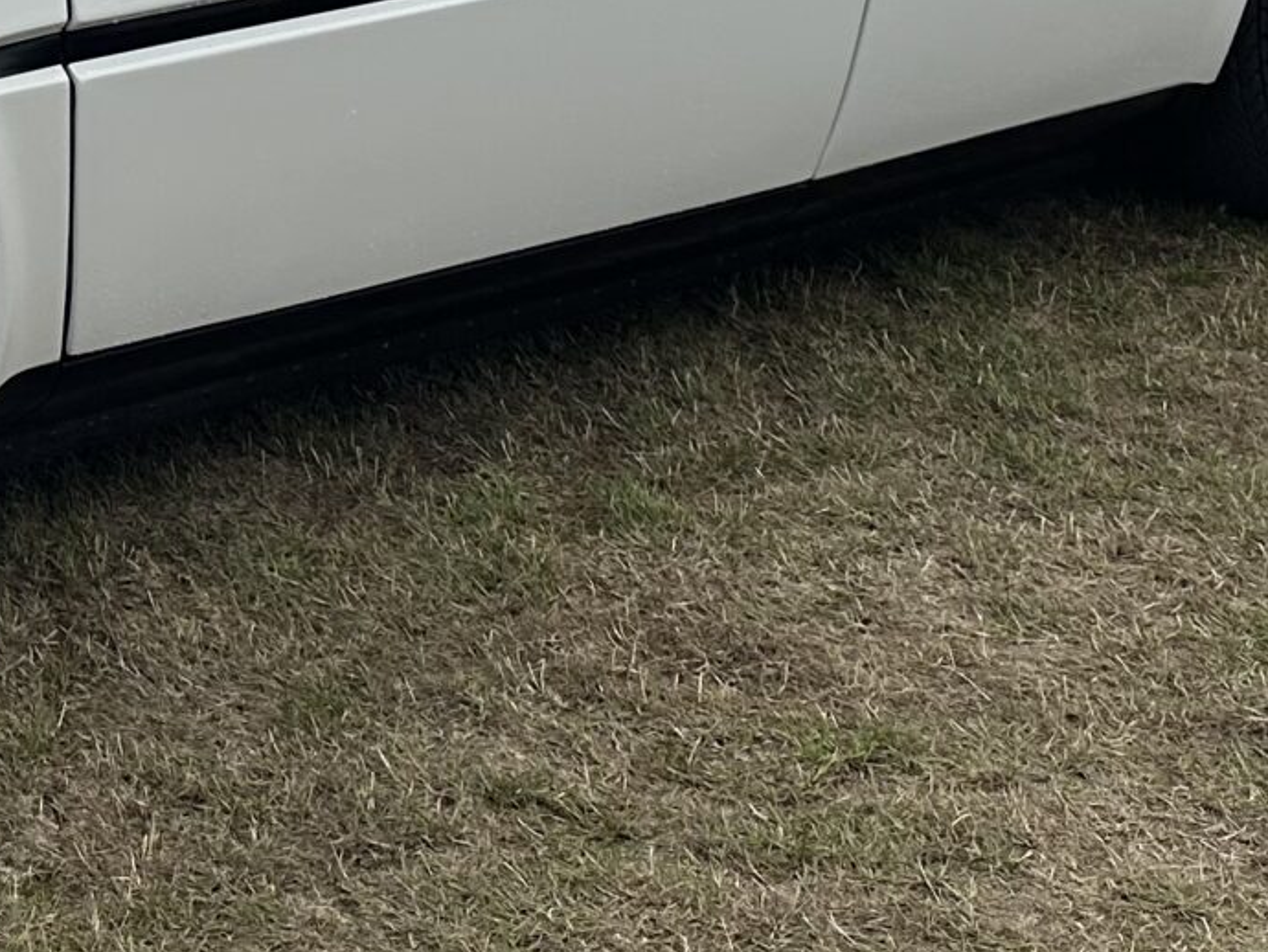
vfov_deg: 15.3
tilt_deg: -3.5
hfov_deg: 20.7
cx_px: -200
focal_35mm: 89
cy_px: -507
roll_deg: +1.1
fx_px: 3261
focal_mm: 6.86
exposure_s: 1/1289
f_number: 1.78
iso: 80
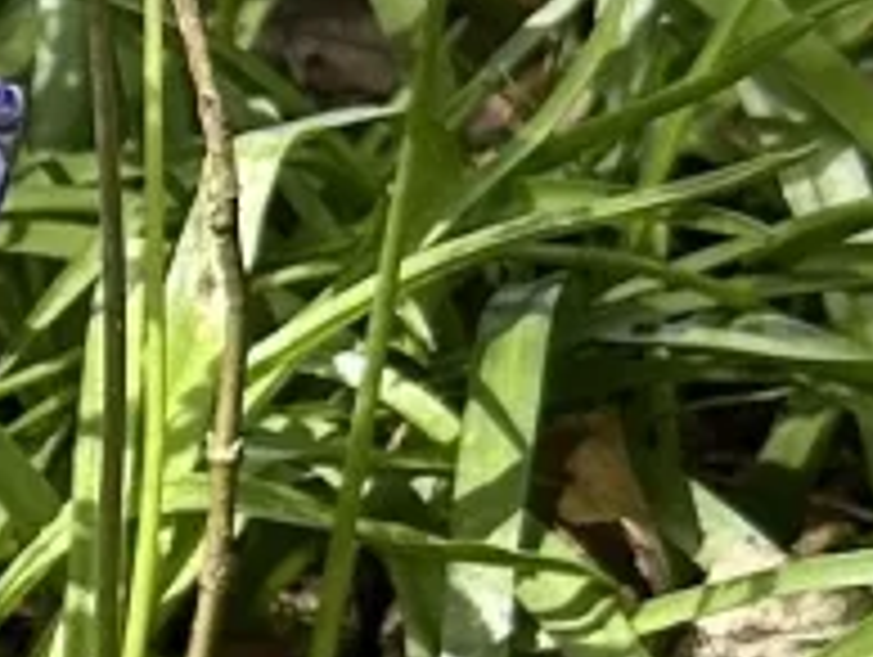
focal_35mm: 89
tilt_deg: -28.2
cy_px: -279
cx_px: -652
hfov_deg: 18.0
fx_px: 2247
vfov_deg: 15.5
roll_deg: +6.0
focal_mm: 6.86
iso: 80
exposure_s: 1/421
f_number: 1.78
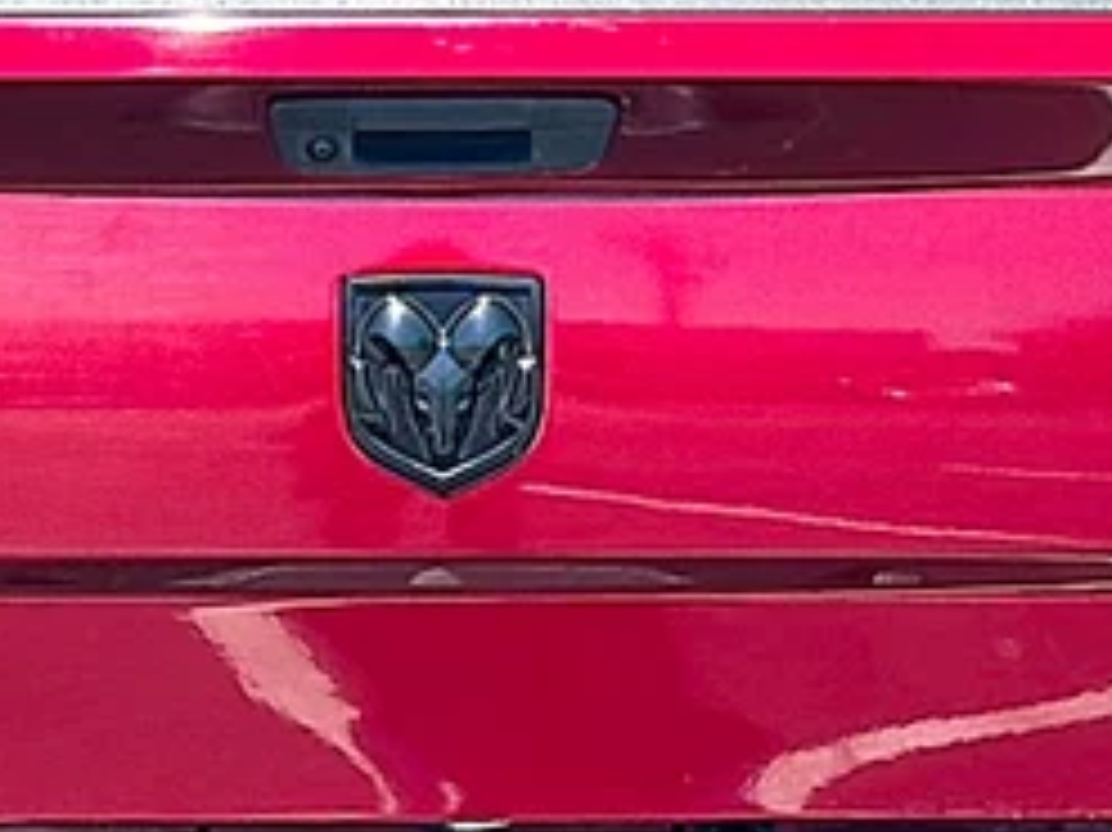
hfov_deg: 18.7
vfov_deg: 14.0
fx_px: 3371
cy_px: 582
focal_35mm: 105
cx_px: 450
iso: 80
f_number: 1.78
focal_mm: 6.86
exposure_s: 1/2212
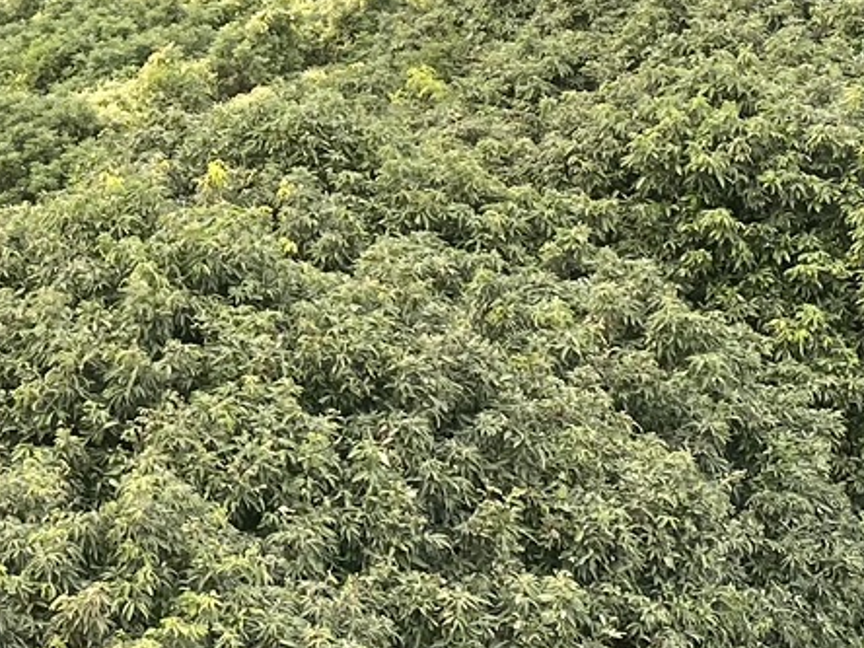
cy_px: -82
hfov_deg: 16.2
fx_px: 2920
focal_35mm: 117
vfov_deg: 12.4
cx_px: -167
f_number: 1.8
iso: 32
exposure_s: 1/317
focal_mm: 4.25
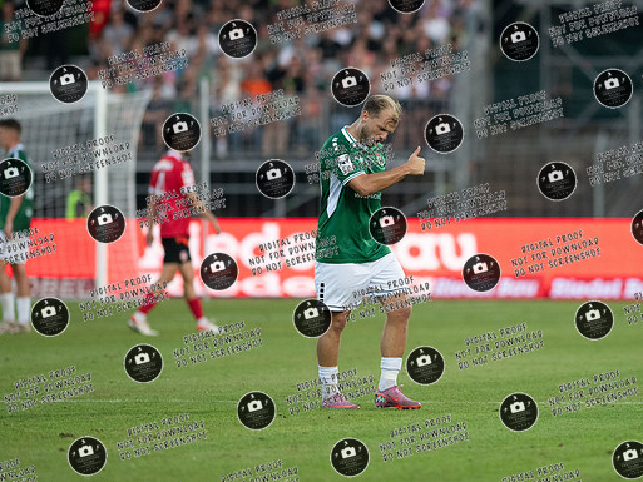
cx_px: 498
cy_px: 194
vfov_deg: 3.0
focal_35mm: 503
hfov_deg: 3.9
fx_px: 9346
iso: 2200
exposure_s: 1/1600
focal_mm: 300
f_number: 3.2
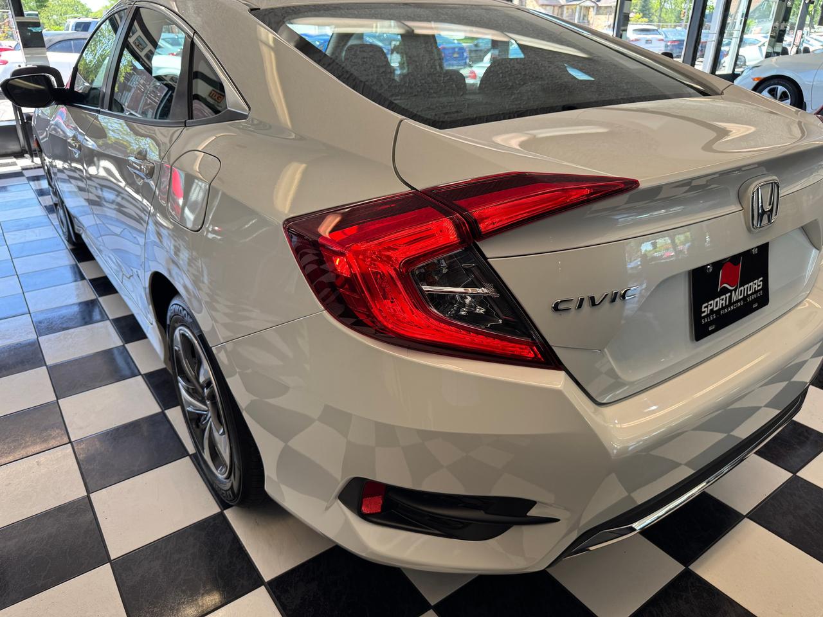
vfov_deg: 56.8
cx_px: 412
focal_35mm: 24
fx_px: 571
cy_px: 308
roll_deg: +0.2
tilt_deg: -24.9
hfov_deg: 71.6
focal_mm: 6.76
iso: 50
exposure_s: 1/120
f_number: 1.78
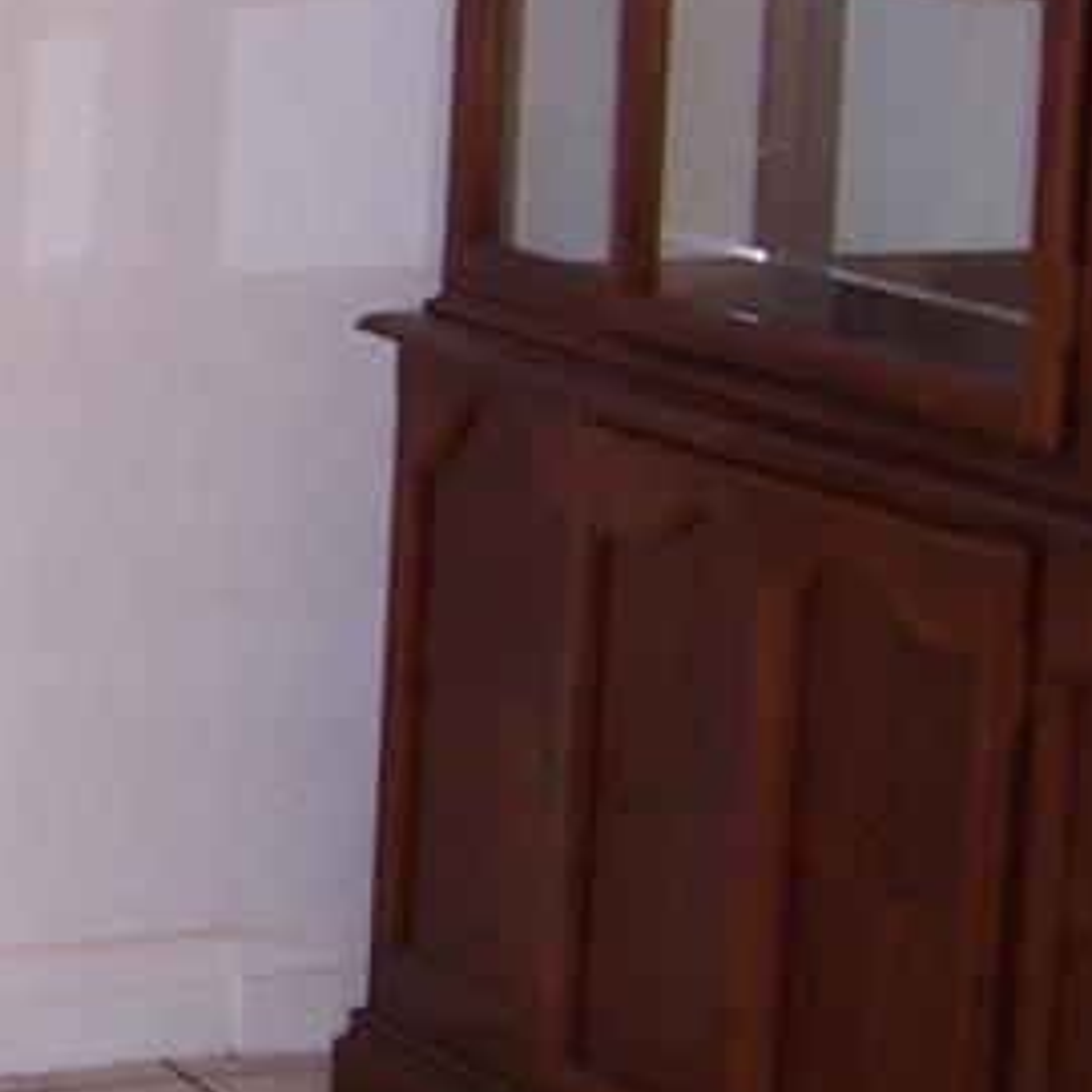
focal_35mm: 129
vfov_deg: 13.3
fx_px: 4604
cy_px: -16
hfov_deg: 12.8
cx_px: -564
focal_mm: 5.5
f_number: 2.8
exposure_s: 1/60
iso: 80
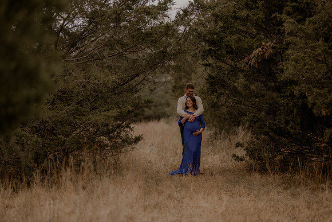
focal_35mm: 85
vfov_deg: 16.1
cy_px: 111
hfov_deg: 23.9
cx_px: 166
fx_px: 784
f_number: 1.4
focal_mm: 85
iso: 200
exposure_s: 1/1600
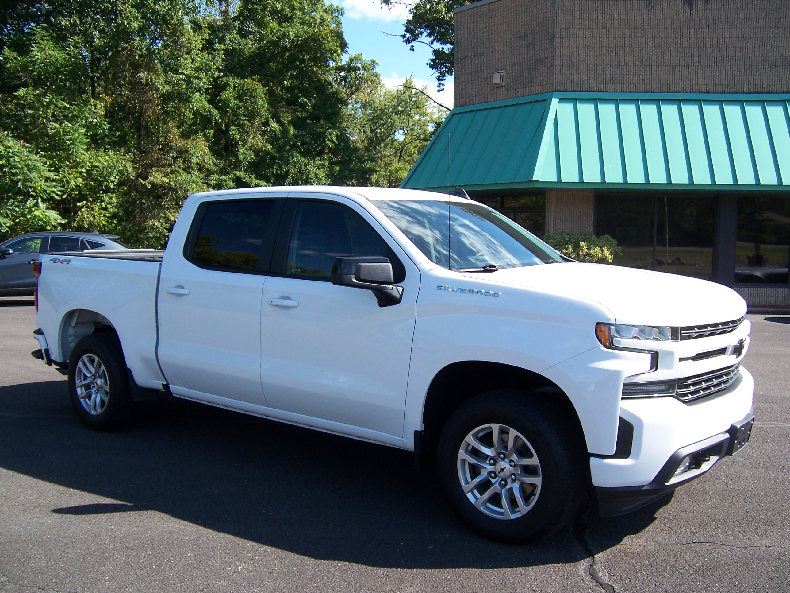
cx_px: 395
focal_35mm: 33
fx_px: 753
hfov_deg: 55.4
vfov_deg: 42.9
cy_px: 296
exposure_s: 1/350
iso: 80
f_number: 3.4
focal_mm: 5.5
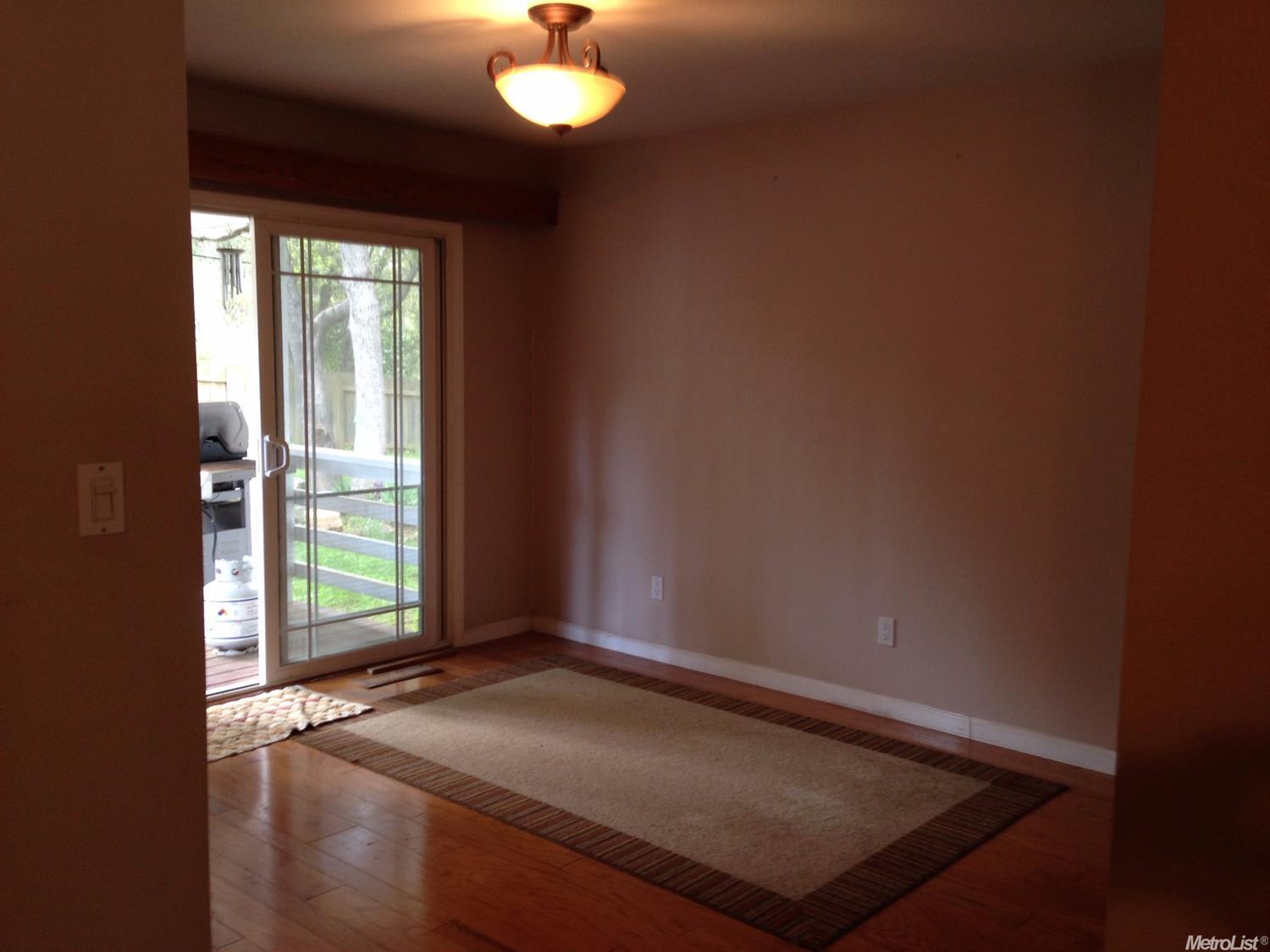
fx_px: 1210
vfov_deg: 42.9
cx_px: 635
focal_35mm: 33
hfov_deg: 55.4
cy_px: 476
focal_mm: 4.12
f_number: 2.4
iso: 64
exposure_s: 1/20
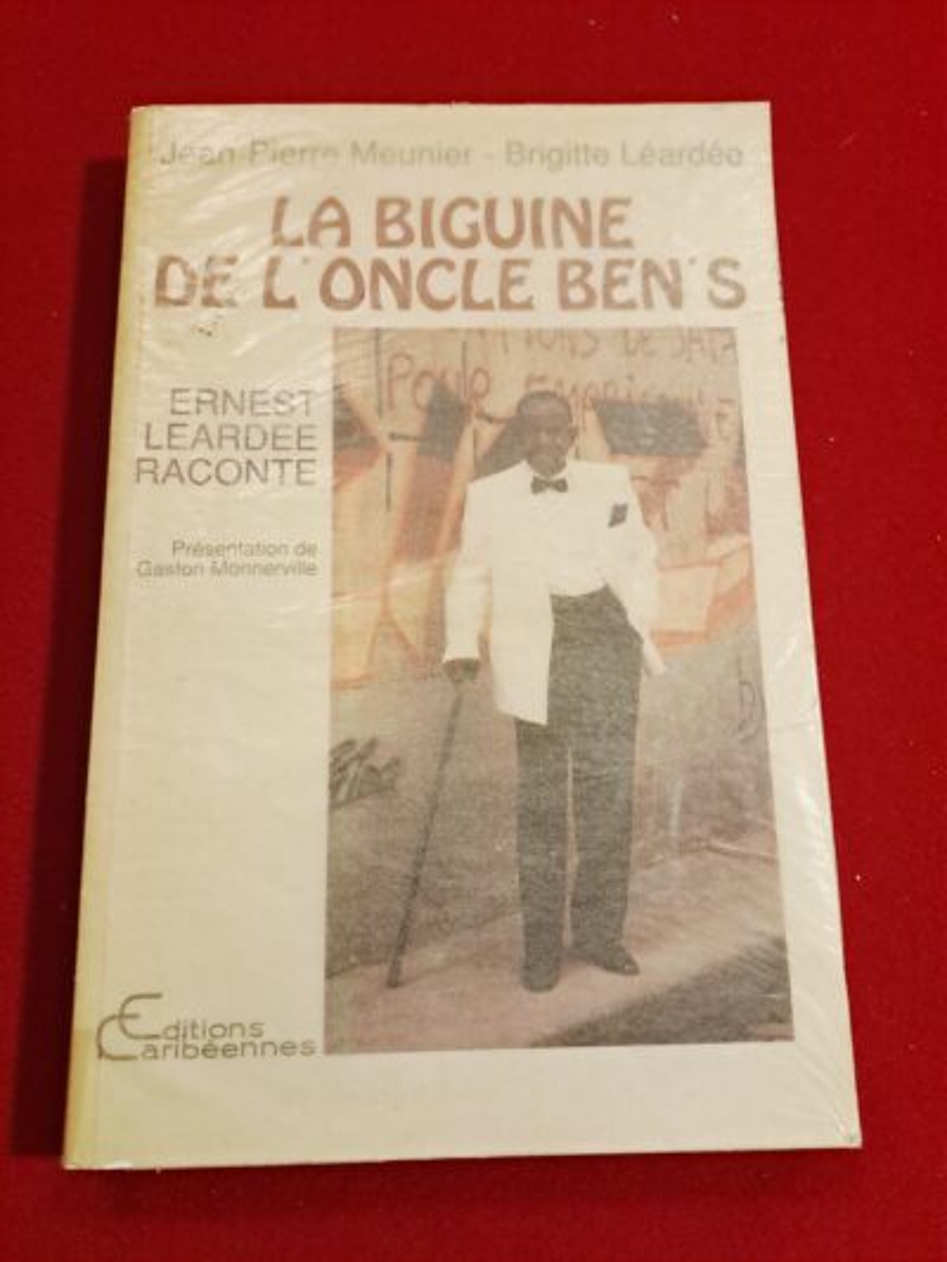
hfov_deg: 54.9
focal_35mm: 25
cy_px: 631
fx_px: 912
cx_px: 474
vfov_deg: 69.4
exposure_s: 1/50
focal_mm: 4.65
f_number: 1.8
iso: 320
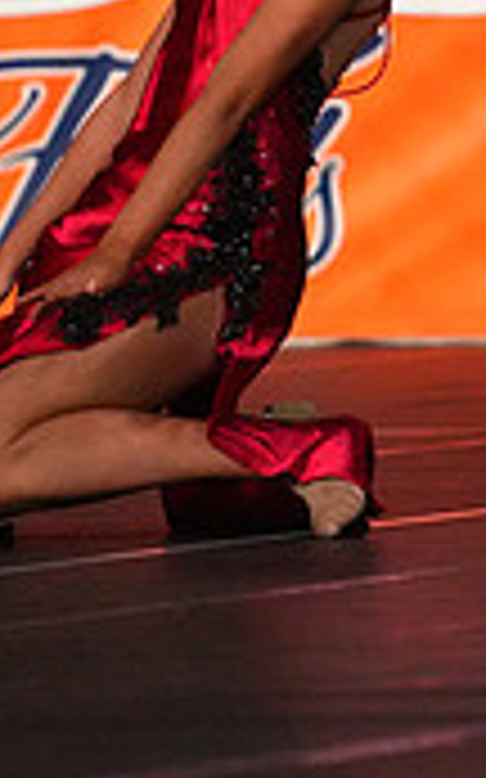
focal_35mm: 1026
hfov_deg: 1.3
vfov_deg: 2.0
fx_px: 21761
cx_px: 1260
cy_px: -47
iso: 16000
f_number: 3.5
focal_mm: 300
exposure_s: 1/1250
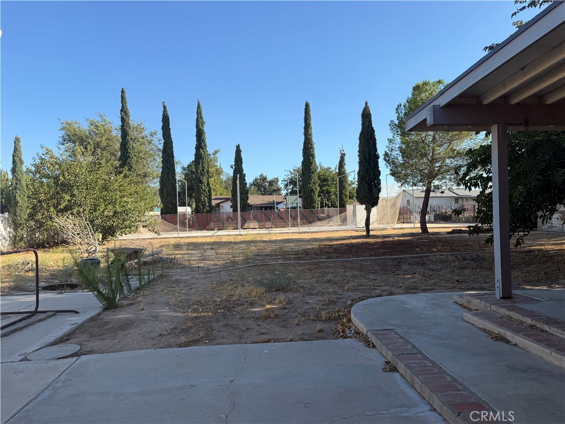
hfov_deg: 71.6
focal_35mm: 24
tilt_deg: -0.1
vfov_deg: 56.8
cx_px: 282
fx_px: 392
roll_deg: +1.2
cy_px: 212
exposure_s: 1/2299
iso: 80
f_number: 1.78
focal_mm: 6.76
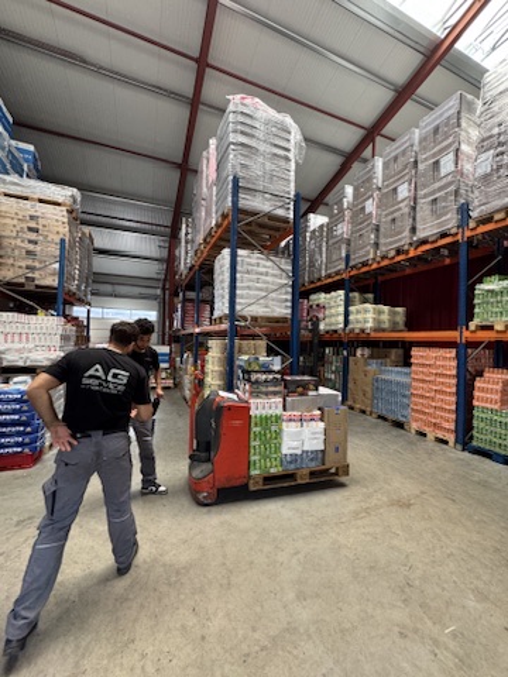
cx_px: 254
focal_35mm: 14
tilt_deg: +1.2
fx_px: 274
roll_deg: -1.9
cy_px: 338
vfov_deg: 102.1
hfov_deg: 85.7
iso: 200
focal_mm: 2.22
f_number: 2.2
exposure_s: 1/99
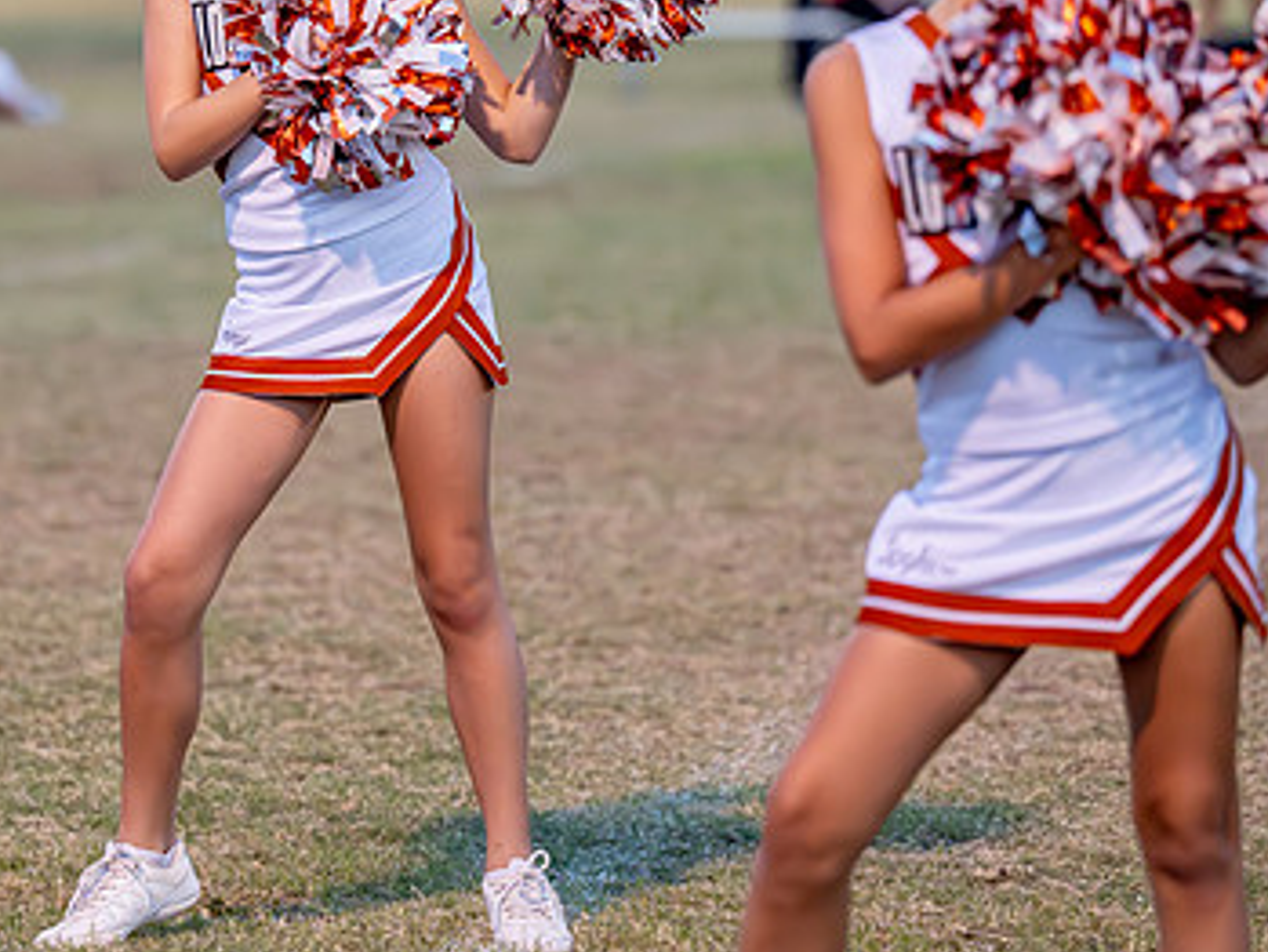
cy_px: 110
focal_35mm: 282
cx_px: 255
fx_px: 10333
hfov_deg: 7.0
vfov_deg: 5.3
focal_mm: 139
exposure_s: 1/1000
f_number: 2.8
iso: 5000
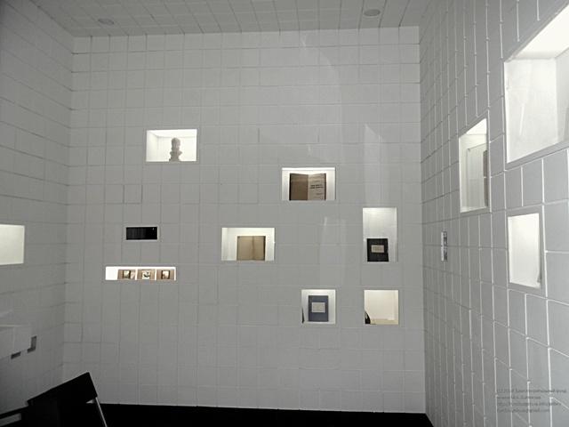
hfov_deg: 71.6
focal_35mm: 24
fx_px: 394
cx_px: 284
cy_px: 214
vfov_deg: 56.8
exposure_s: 1/30
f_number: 3.2
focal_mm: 4
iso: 100
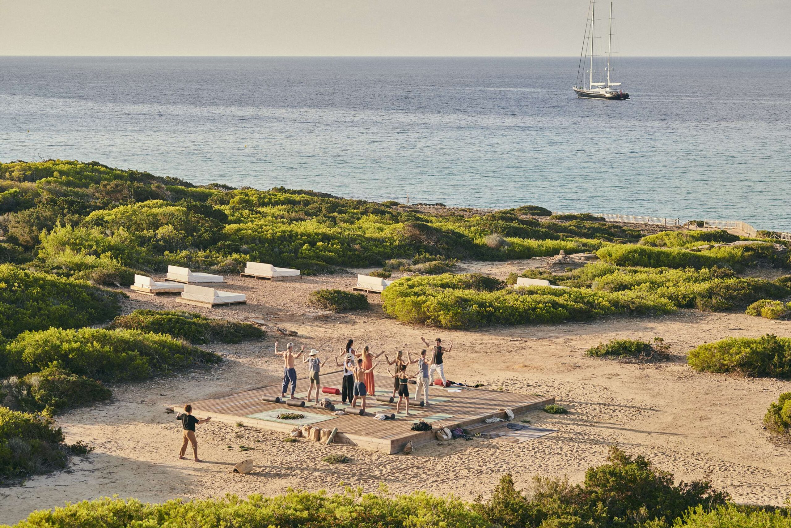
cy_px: 264
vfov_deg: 16.1
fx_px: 1868
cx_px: 396
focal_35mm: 85
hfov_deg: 23.9
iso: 100
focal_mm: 85
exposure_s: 1/250
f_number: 5.6
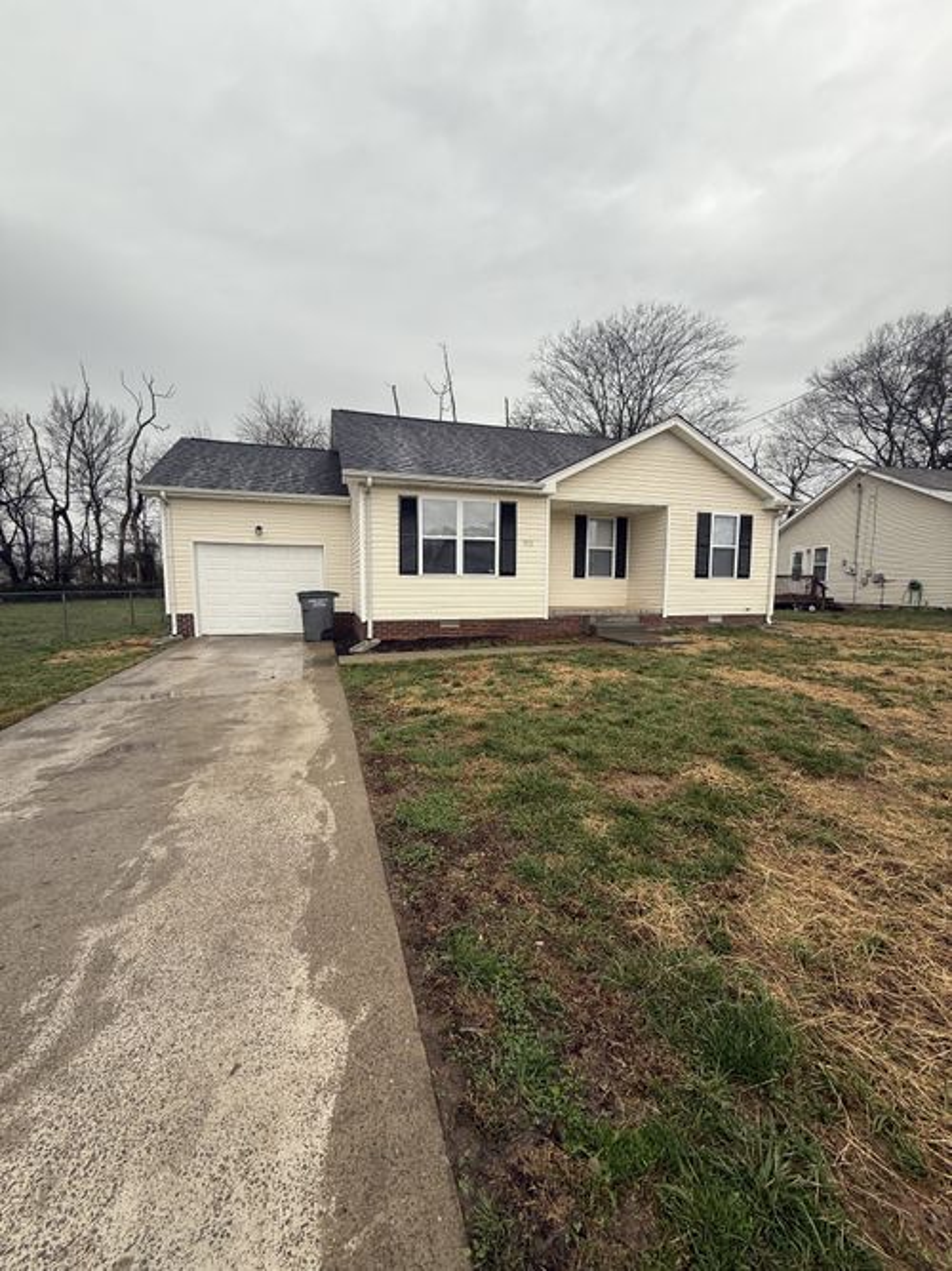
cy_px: 636
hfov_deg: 85.7
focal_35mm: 14
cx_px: 476
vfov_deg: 102.1
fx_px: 514
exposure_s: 1/165
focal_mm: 2.22
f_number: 2.2
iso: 50
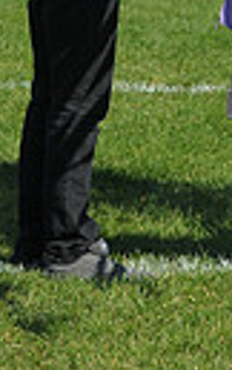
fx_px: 3781
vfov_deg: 5.6
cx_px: 707
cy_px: -92
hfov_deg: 3.4
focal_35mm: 375
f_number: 6.3
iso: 280
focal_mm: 82
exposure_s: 1/1000
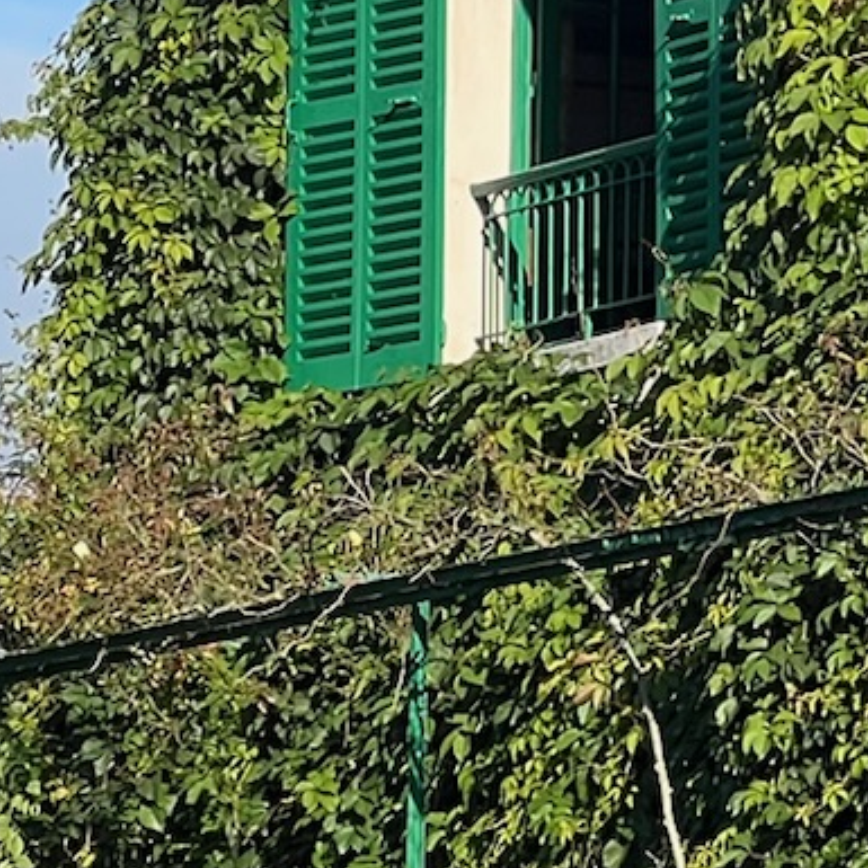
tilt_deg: +12.1
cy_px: -701
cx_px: 1107
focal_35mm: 362
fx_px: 10270
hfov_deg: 4.8
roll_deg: -1.0
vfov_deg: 4.8
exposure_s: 1/602
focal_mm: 9
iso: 32
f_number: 2.8
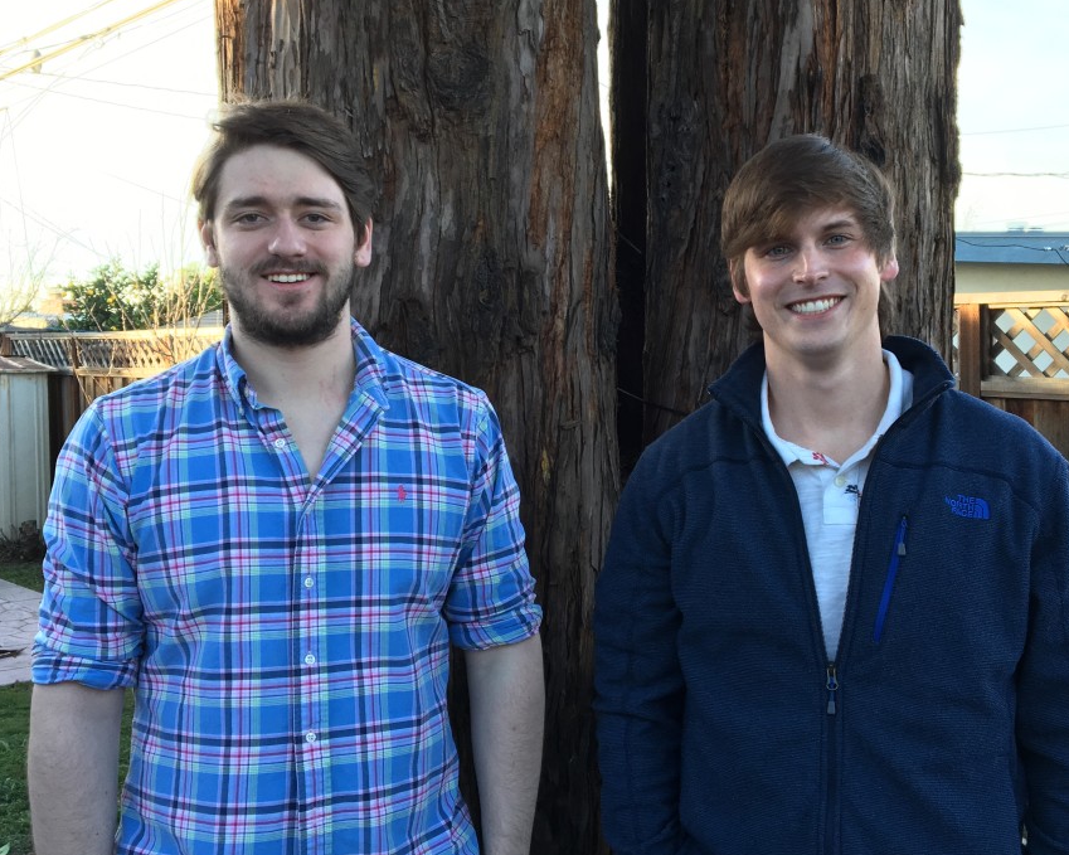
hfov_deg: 45.7
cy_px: 393
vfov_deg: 37.3
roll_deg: +0.1
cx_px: 591
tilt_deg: -0.7
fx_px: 1265
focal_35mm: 40
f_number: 2.2
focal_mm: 4.15
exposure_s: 1/120
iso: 32
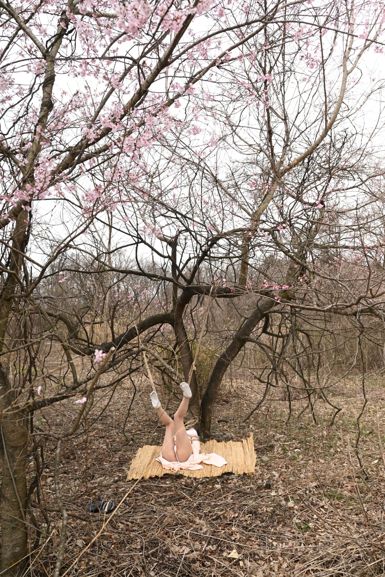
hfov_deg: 53.2
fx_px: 385
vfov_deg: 73.7
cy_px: 288
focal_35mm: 24
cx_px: 192
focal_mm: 24
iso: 1600
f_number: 4.5
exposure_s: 1/5000
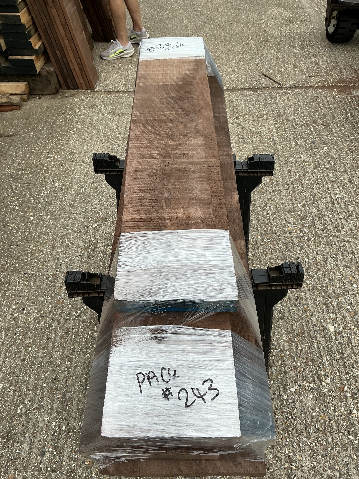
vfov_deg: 61.7
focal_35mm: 29
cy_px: 240
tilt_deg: -46.8
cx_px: 180
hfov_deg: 48.2
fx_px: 401
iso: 25
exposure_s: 1/709
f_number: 1.8
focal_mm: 3
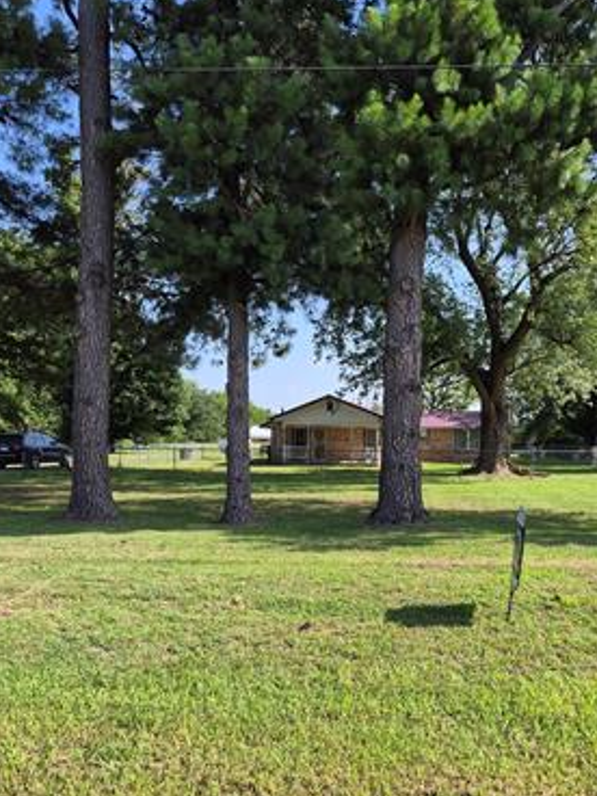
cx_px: 366
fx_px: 690
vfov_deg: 59.5
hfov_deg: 46.5
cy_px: 472
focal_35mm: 30
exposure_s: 1/2560
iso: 80
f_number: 1.8
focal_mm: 5.4
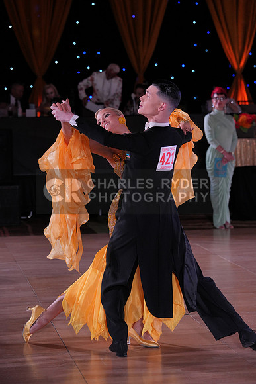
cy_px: 192
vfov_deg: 20.4
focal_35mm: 100
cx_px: 128
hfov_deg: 13.7
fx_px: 1066
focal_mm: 100
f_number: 4
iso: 1000
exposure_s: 1/400
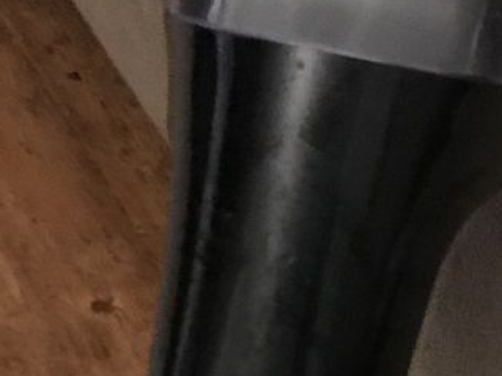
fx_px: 1696
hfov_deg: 16.7
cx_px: 414
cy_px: 426
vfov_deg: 12.4
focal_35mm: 117
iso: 125
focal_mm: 3.99
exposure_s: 1/4
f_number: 1.8
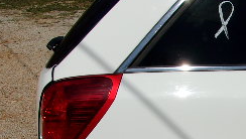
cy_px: 132
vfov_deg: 15.5
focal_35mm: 77
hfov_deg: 26.0
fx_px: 503
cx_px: 248
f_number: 10.4
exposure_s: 1/320
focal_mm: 4.9
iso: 80
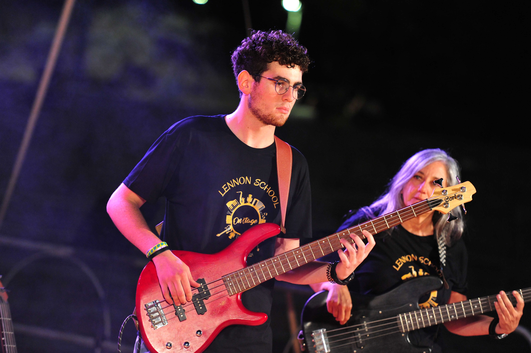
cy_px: 176
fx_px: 2285
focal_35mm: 155
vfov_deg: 8.8
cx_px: 266
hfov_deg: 13.3
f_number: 2.8
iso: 3200
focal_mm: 155
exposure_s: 1/160
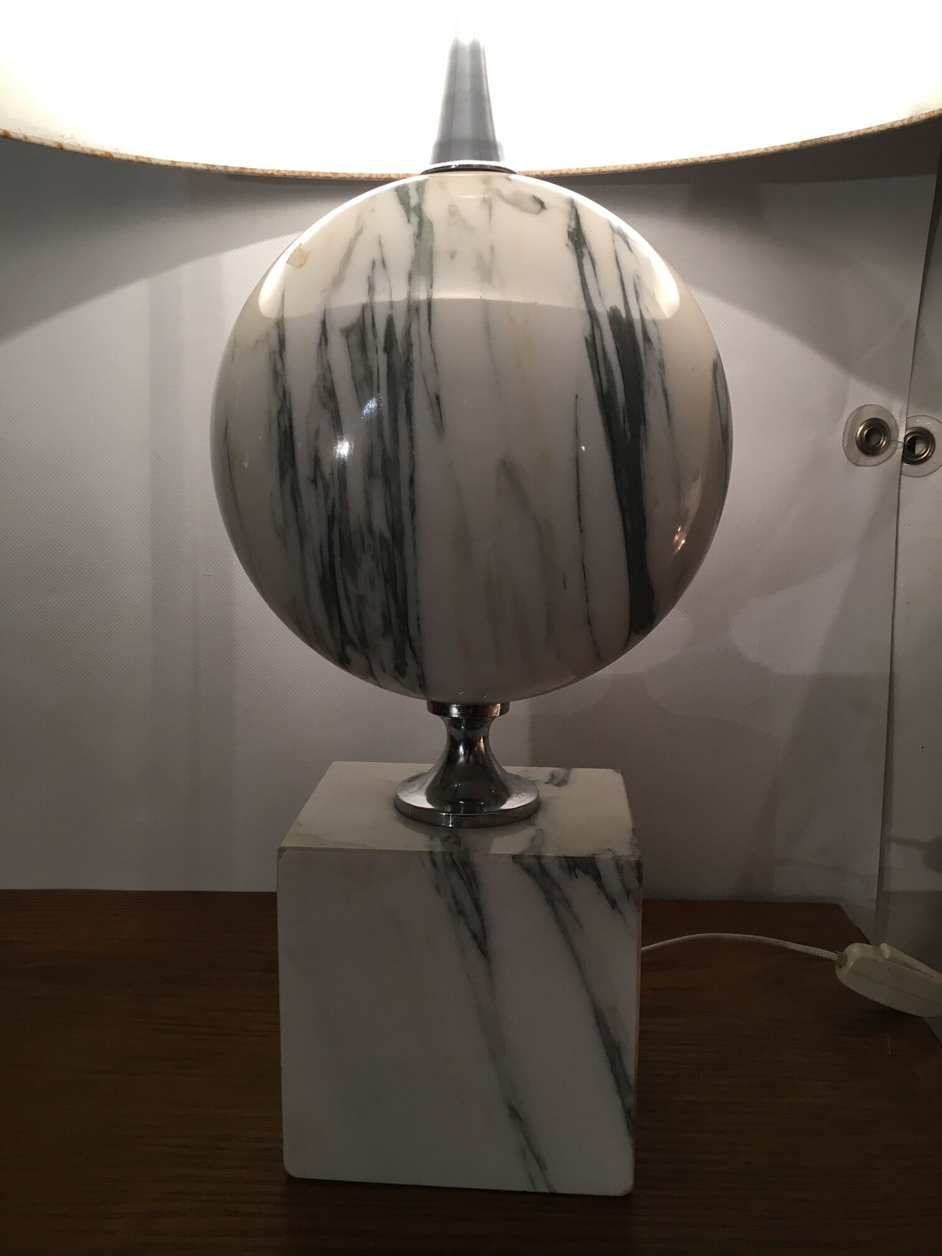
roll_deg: -0.9
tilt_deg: -11.2
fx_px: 1052
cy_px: 628
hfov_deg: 48.2
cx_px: 471
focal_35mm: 29
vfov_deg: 61.7
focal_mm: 4.15
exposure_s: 1/33
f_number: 2.2
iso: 64
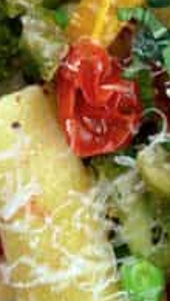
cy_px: -79
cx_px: 340
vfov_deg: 7.8
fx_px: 2191
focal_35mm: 274
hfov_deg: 4.4
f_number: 1.78
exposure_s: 1/178
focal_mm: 6.86
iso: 80
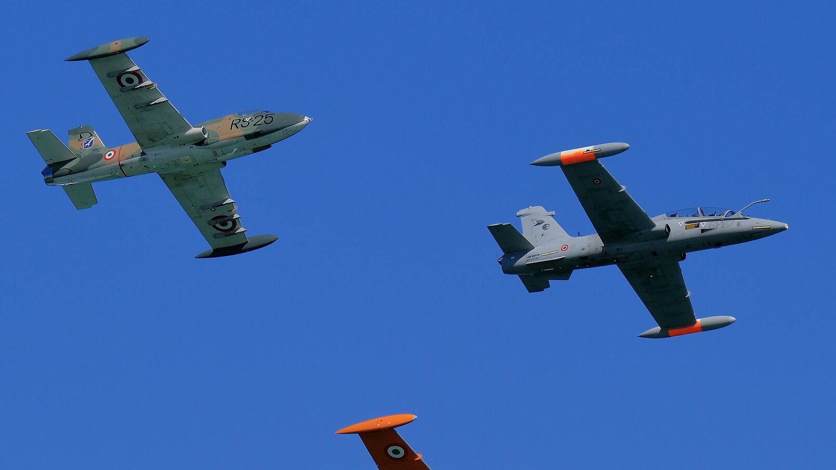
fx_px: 7714
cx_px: 374
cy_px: 329
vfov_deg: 3.5
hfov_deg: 6.2
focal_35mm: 348
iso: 400
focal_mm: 148.5
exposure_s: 1/2000
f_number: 7.1
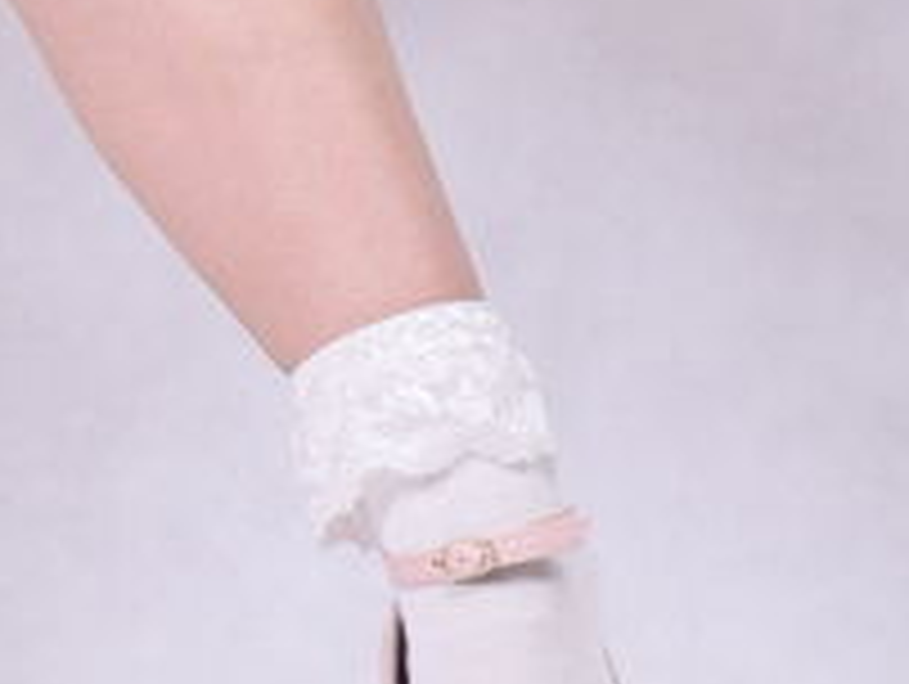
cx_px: -698
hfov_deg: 3.6
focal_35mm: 547
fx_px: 14381
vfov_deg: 2.7
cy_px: -1260
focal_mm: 100
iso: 125
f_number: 9
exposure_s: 1/125
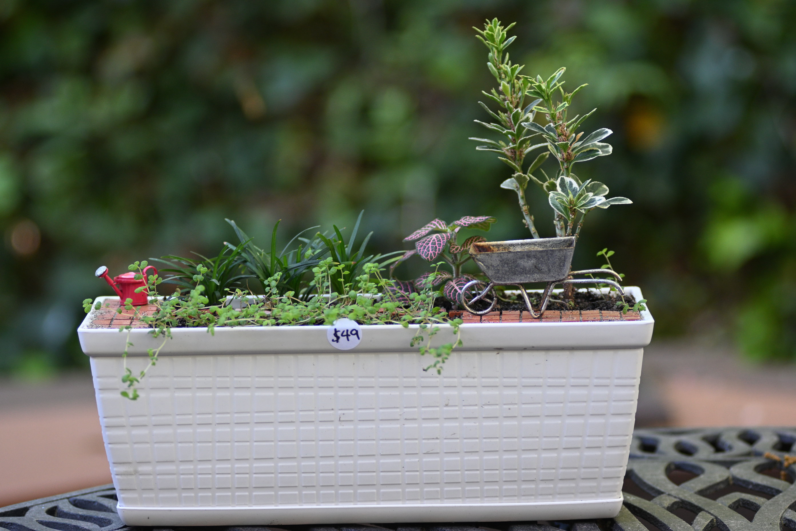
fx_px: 2653
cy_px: 266
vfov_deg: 11.4
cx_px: 398
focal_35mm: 120
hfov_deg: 17.1
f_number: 2.8
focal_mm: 80
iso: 400
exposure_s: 1/250
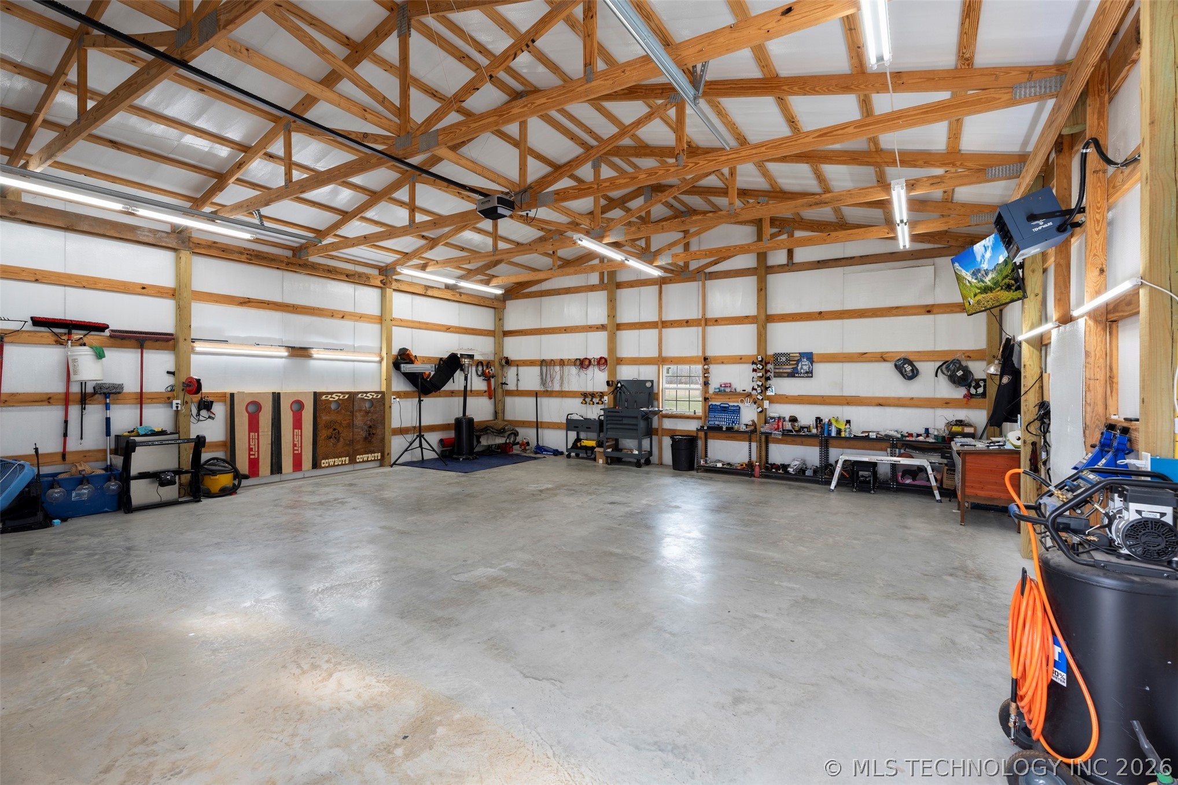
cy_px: 392
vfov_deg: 73.7
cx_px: 589
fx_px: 523
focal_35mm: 16
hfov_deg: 96.7
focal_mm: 16
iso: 160
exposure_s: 1/6
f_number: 8
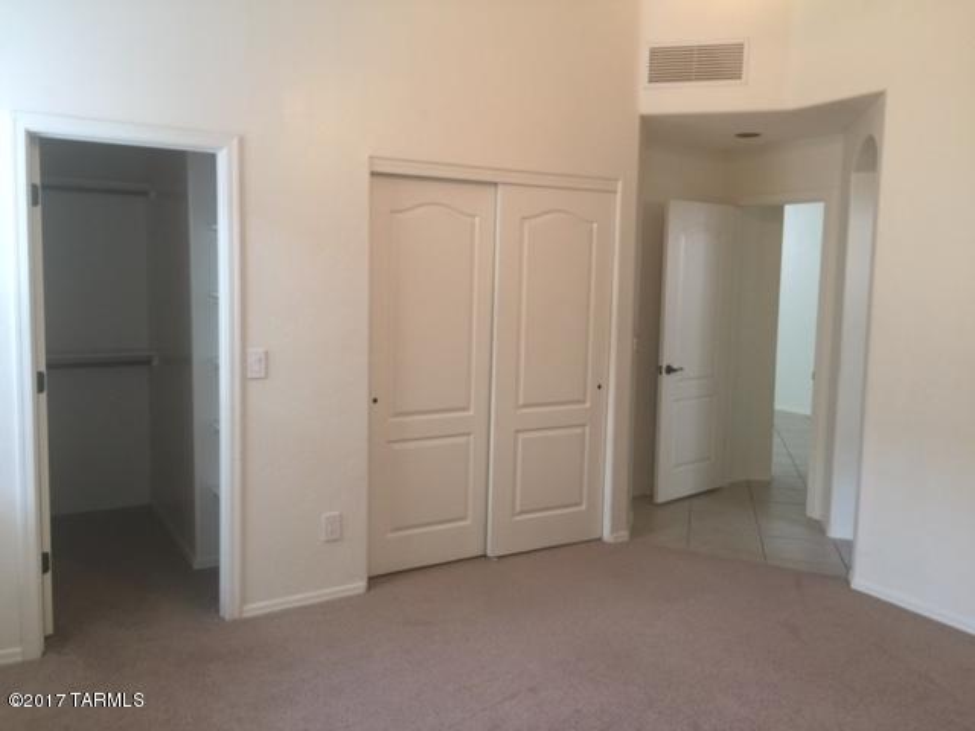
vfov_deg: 48.2
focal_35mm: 29
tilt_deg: -6.5
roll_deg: -1.2
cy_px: 366
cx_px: 488
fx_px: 817
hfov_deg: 61.7
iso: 50
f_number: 2.2
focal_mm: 4.15
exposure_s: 1/15
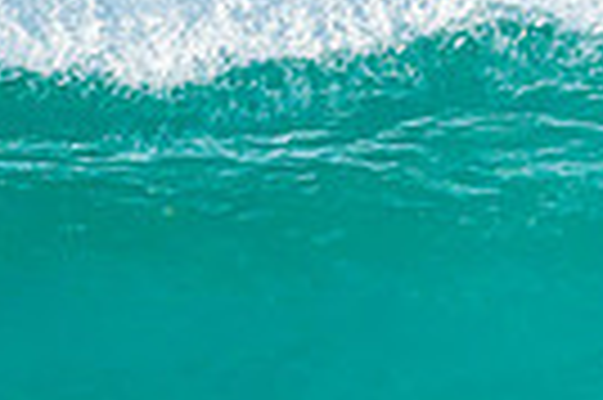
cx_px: 672
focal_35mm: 4781
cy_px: 402
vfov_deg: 0.3
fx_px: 79984
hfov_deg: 0.4
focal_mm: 800
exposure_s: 1/2000
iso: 450
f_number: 6.3
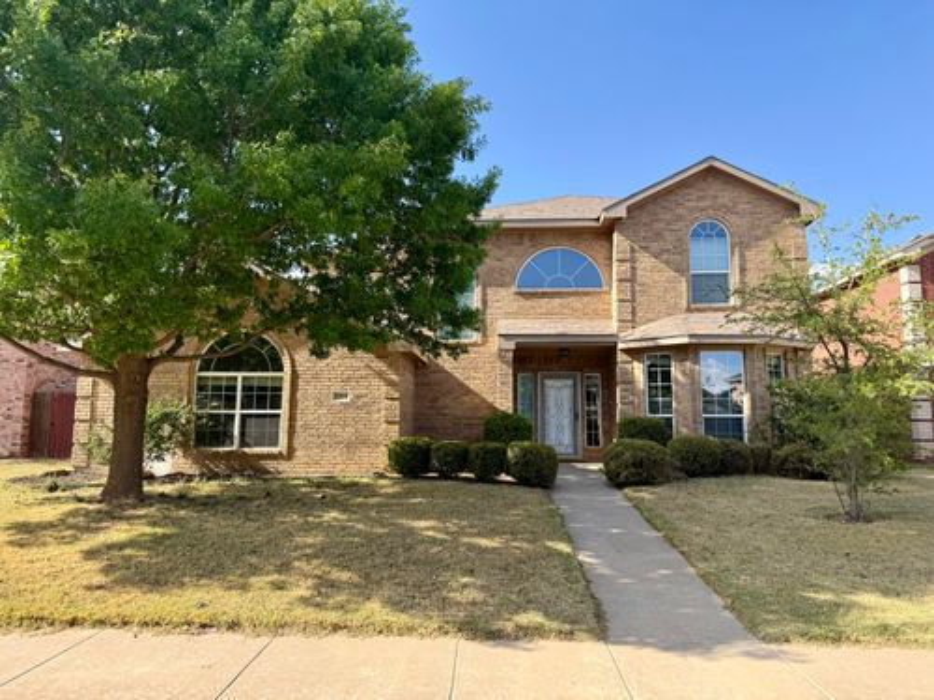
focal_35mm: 24
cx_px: 467
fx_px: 648
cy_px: 350
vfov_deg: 56.8
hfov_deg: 71.6
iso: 80
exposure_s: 1/1618
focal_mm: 6.76
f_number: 1.78
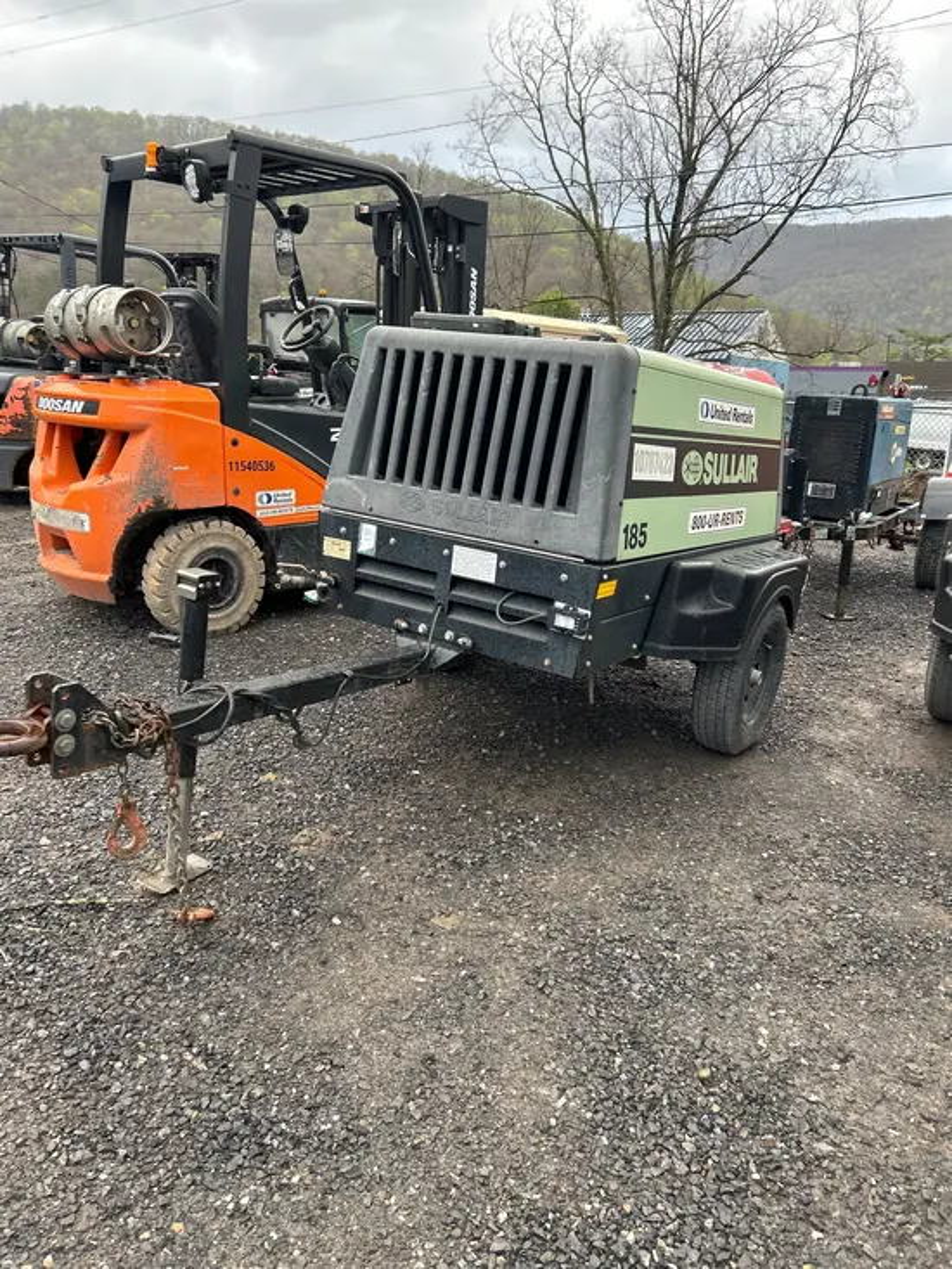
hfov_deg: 53.1
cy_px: 634
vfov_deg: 67.3
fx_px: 953
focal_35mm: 26
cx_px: 476
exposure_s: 1/60
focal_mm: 5.7
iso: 80
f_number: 1.5
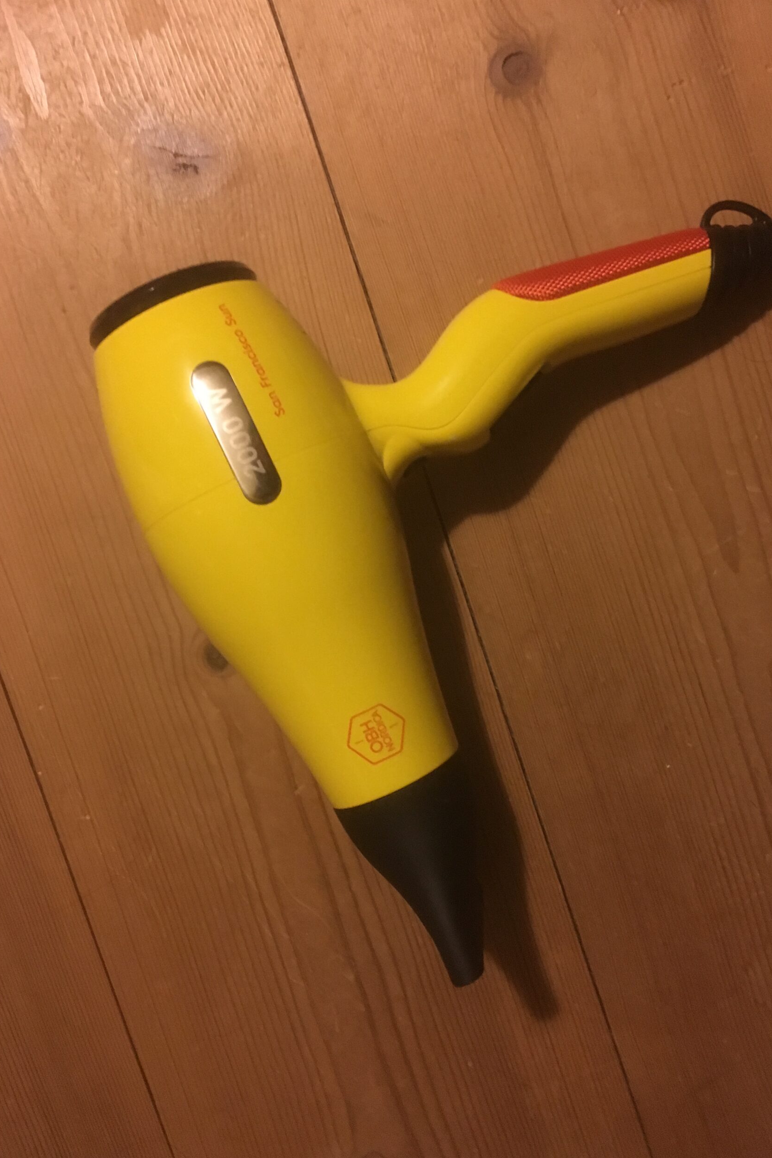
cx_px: 412
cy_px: 593
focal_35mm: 31
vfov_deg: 60.3
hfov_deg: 42.3
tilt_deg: -87.3
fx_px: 997
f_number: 2.2
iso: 400
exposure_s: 1/17
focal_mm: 4.15
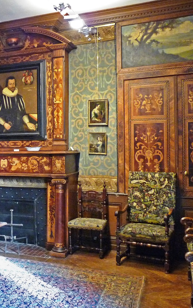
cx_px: 0
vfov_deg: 50.4
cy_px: 157
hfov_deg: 30.5
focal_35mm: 39
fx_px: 328
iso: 400
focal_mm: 4.8
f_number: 2.8
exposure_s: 1/13
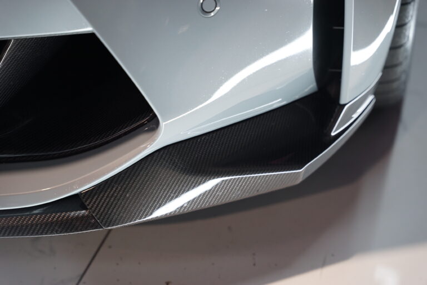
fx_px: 830
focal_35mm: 70
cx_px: 214
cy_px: 142
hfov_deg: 28.8
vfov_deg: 19.5
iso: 800
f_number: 2.8
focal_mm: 70
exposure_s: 1/80
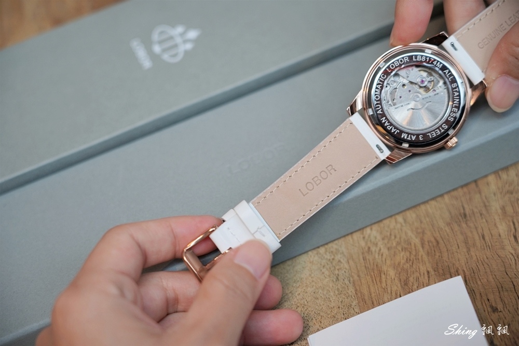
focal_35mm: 105
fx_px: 1514
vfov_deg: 13.0
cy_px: 173
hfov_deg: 19.5
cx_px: 260
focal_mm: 105
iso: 250
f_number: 4
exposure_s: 1/50
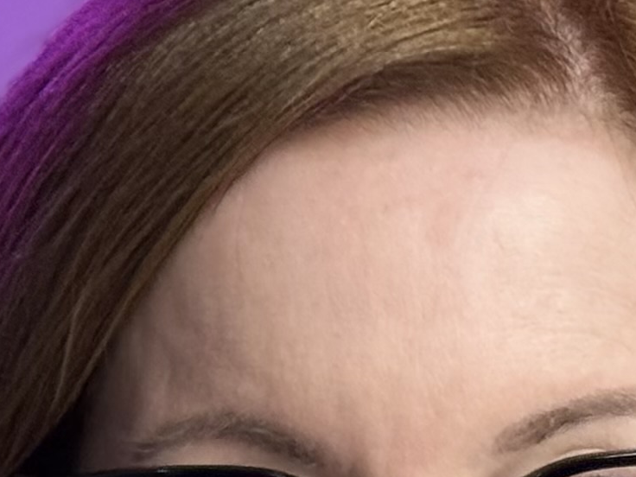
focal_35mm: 263
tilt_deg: -13.8
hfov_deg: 7.5
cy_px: 916
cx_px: 288
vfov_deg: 5.5
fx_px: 4832
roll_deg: +0.9
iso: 200
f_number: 1.78
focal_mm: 6.76
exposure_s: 1/60
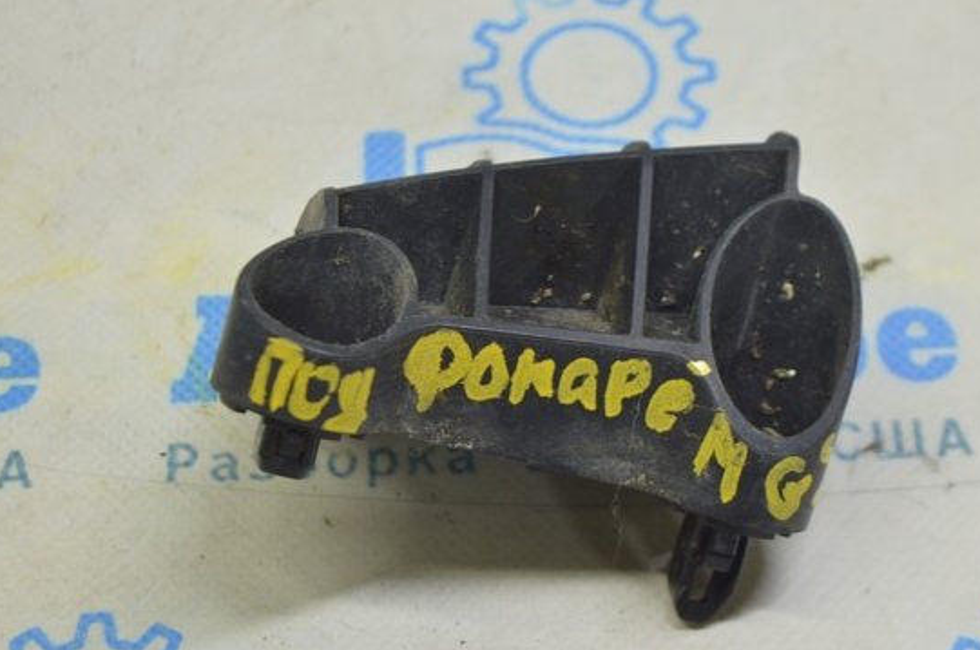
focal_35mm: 98
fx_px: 2653
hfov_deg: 20.9
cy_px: 370
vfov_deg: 14.0
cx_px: 569
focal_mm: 55
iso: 400
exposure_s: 1/20
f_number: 5.6
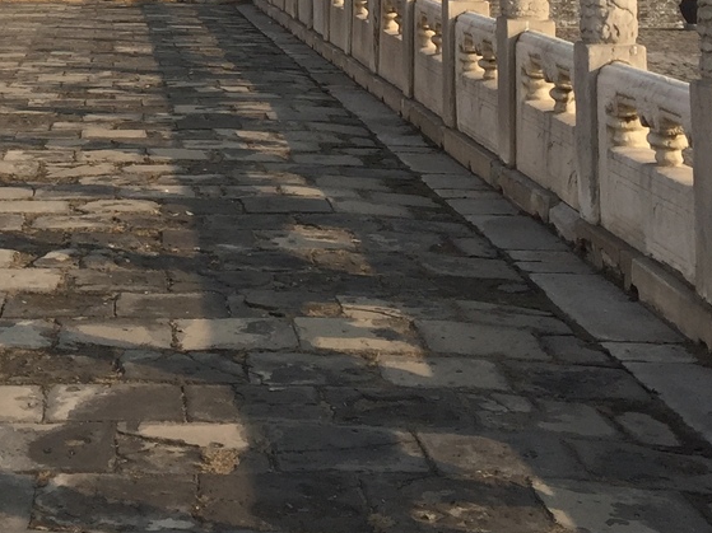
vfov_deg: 16.5
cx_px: 36
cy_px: -206
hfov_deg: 22.8
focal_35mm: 83
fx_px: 1707
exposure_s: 1/1319
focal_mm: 4.15
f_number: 2.2
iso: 32
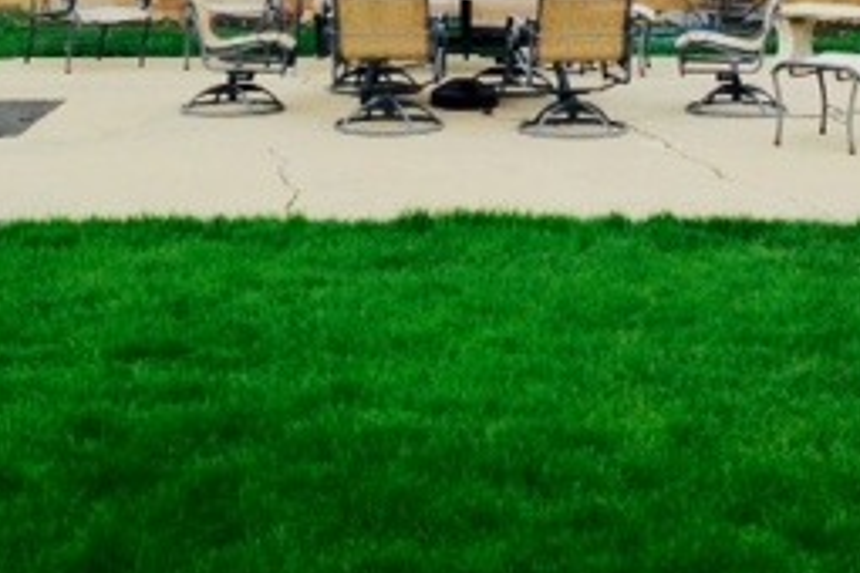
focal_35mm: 86
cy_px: -128
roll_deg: -0.4
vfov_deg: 15.3
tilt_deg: -1.0
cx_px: 526
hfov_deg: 23.6
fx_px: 2054
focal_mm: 4.12
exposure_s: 1/968
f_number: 2.4
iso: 50
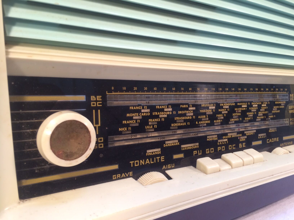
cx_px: 147
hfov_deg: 61.7
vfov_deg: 48.2
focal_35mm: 29
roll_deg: -3.1
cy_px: 110
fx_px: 246
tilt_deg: -10.7
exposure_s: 1/33
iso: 100
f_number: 2.2
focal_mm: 4.15
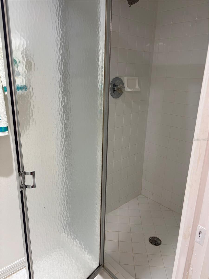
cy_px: 140
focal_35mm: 26
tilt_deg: -15.7
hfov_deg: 53.1
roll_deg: -2.4
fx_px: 209
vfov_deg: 67.3
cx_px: 104
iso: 100
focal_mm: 5.96
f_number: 1.6
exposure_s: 1/120
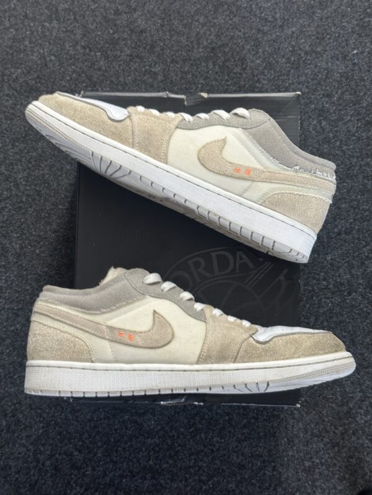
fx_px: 687
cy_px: 248
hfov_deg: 30.3
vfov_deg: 39.6
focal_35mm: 48
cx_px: 186
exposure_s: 1/50
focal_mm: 6.86
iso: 200
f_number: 1.78
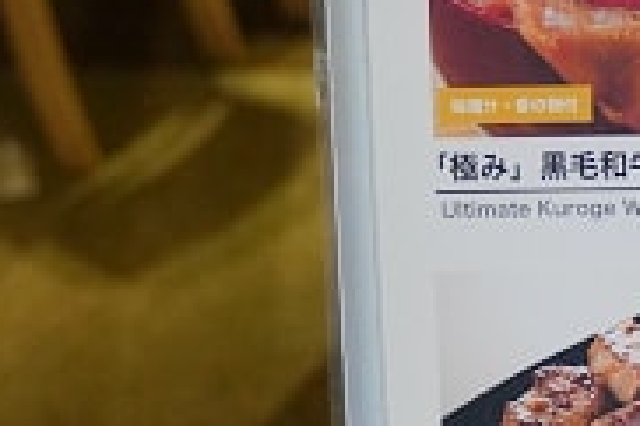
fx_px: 3286
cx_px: 1241
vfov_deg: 7.3
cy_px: 570
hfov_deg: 10.3
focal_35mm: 185
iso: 2000
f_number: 2.8
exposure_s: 1/160
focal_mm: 28
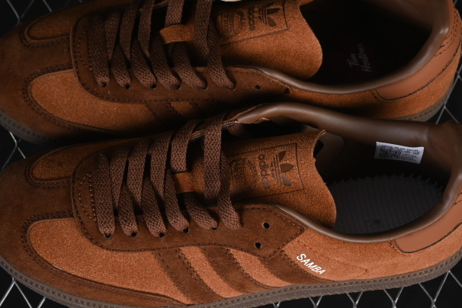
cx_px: 225
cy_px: 148
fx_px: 1270
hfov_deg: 20.6
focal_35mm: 99
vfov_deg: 13.8
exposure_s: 1/60
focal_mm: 50
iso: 160
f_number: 6.3
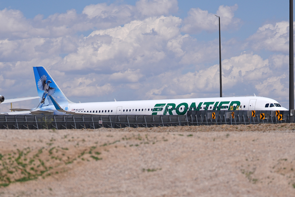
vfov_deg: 8.0
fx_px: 1402
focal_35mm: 171
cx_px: 148
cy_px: 98
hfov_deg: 12.0
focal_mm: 114
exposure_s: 1/10000
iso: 200
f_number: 2.8
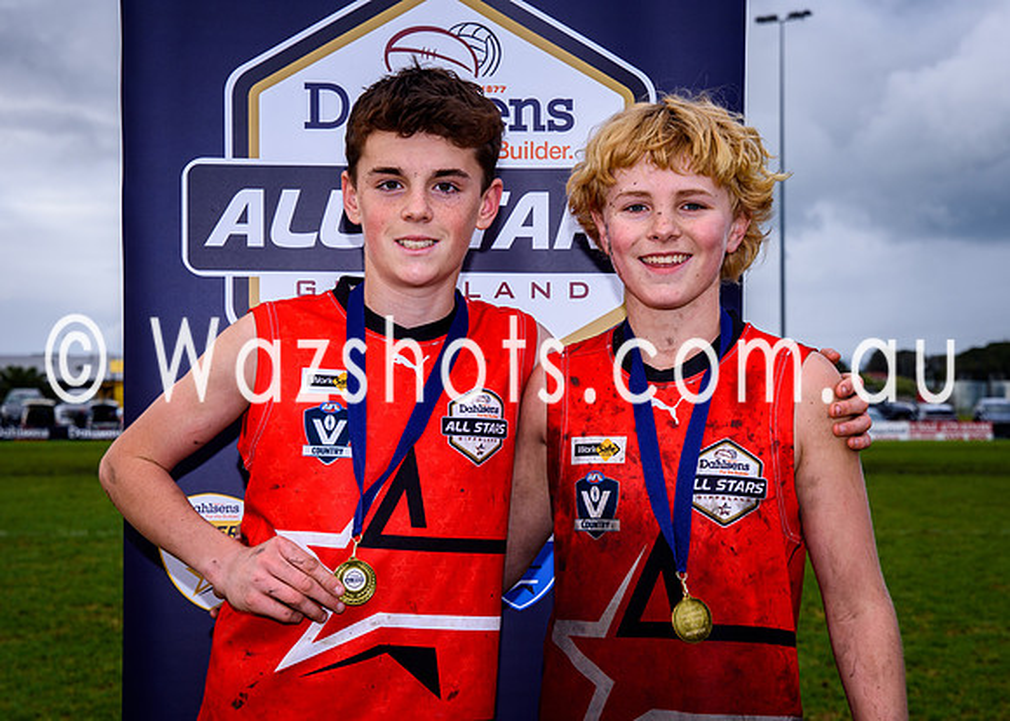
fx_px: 2384
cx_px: 484
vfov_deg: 17.2
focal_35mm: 83
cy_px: 393
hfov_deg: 23.9
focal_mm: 42
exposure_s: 1/160
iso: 100
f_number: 5.6
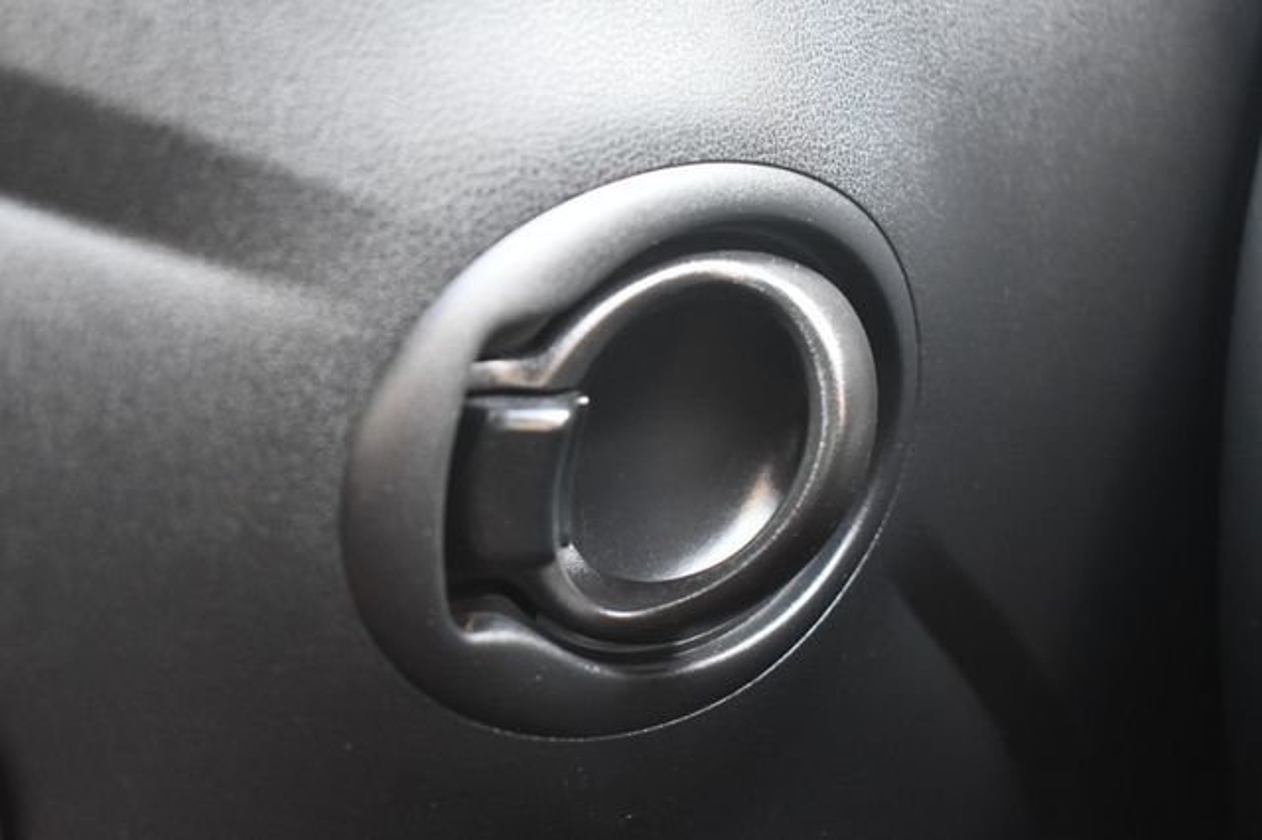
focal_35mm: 60
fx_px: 2102
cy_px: 420
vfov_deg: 22.6
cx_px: 631
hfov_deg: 33.4
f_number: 5
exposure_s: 1/125
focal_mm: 40
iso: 2800
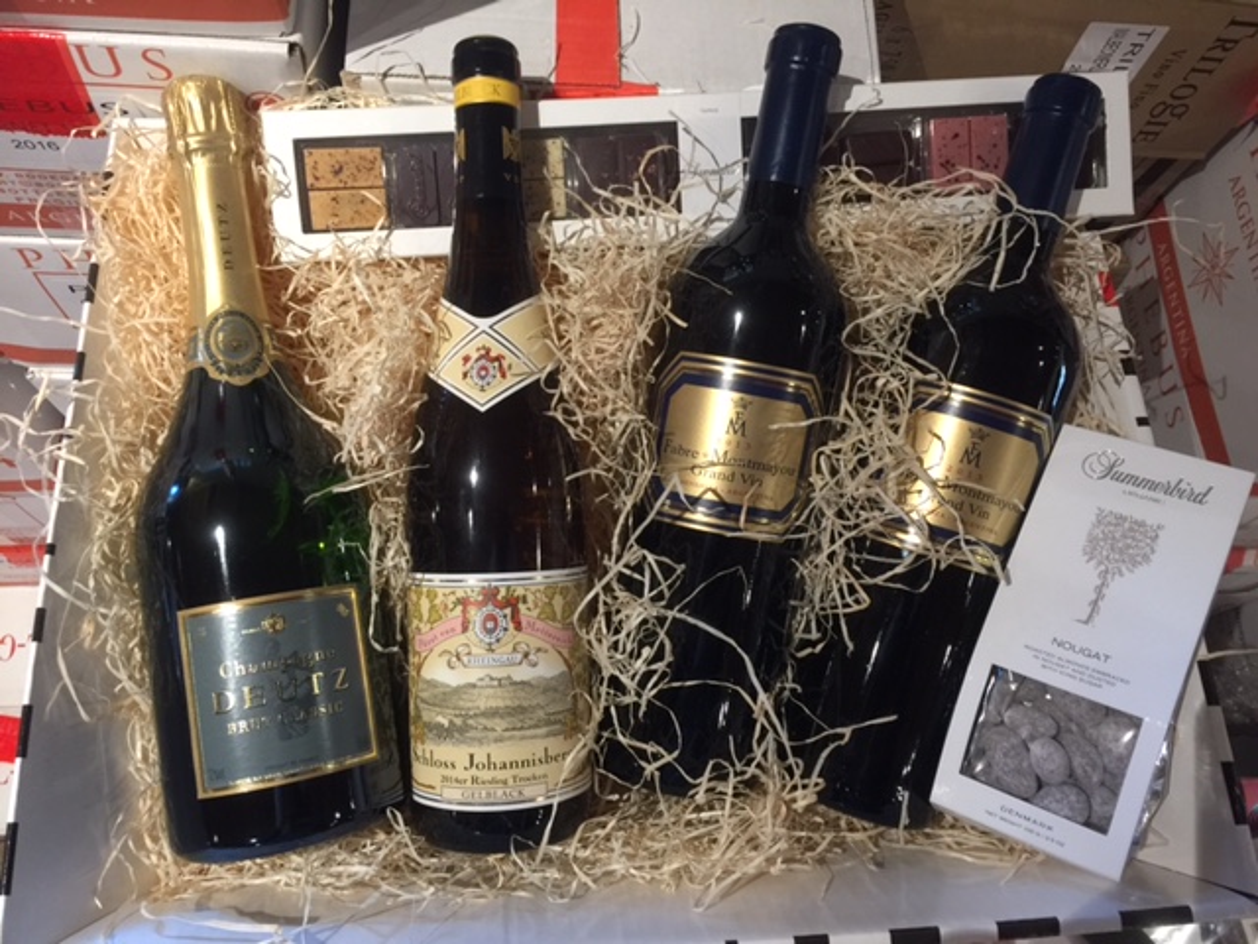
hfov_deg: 61.7
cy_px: 472
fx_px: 1054
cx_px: 629
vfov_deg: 48.2
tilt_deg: -68.1
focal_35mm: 29
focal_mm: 4.15
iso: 100
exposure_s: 1/17
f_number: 2.2
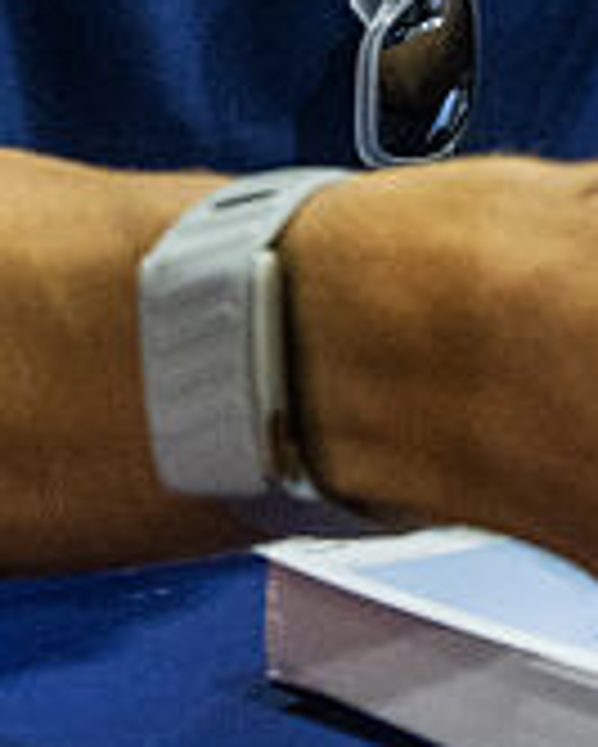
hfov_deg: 9.9
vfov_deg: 12.6
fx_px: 3172
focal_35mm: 144
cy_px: -432
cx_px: 1272
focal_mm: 20.5
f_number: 4
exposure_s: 1/200
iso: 1250
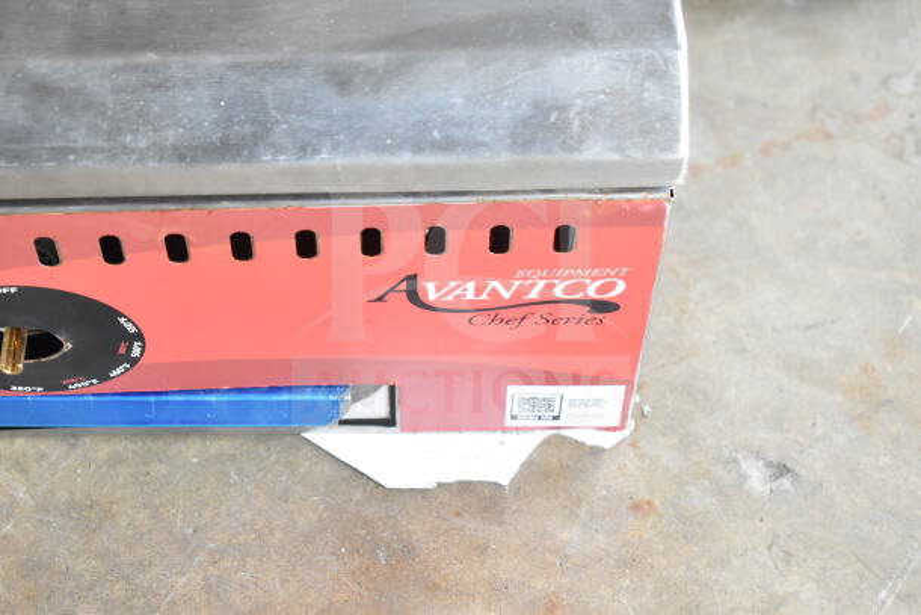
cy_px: 308
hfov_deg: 24.6
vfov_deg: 16.6
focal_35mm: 82
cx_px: 460
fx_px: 2111
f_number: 6.3
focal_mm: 55
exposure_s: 1/160
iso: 1600
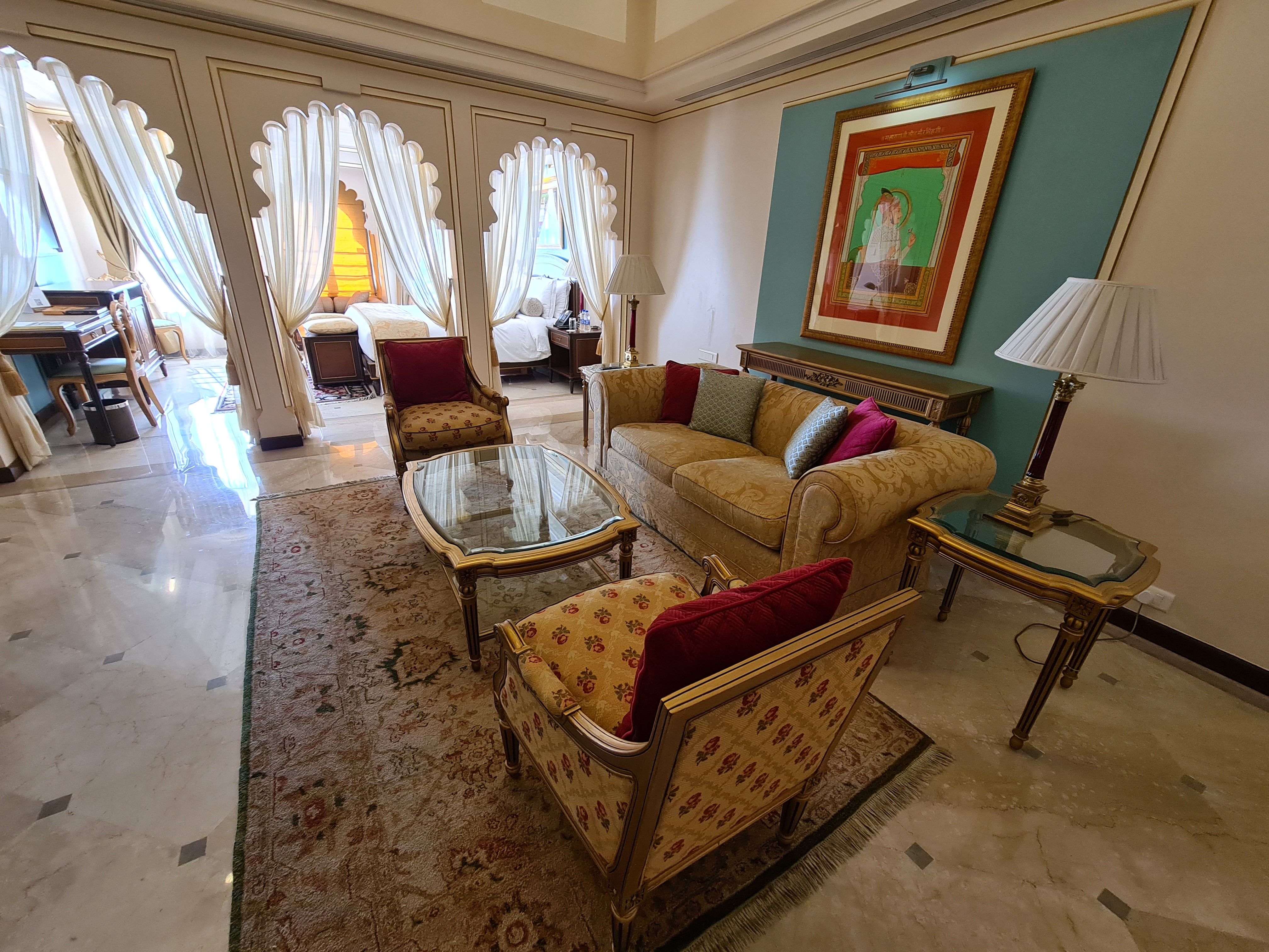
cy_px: 476
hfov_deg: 106.2
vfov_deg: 89.9
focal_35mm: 13
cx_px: 634
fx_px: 477
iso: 250
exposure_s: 1/50
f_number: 2.2
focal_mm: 2.2
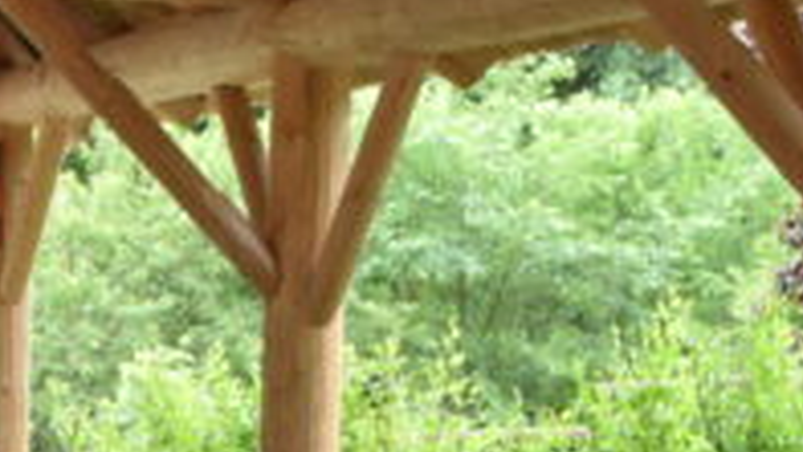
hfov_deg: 14.8
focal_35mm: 141
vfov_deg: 8.3
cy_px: 827
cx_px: -102
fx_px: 3004
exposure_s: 1/320
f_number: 10
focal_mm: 23
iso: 1600
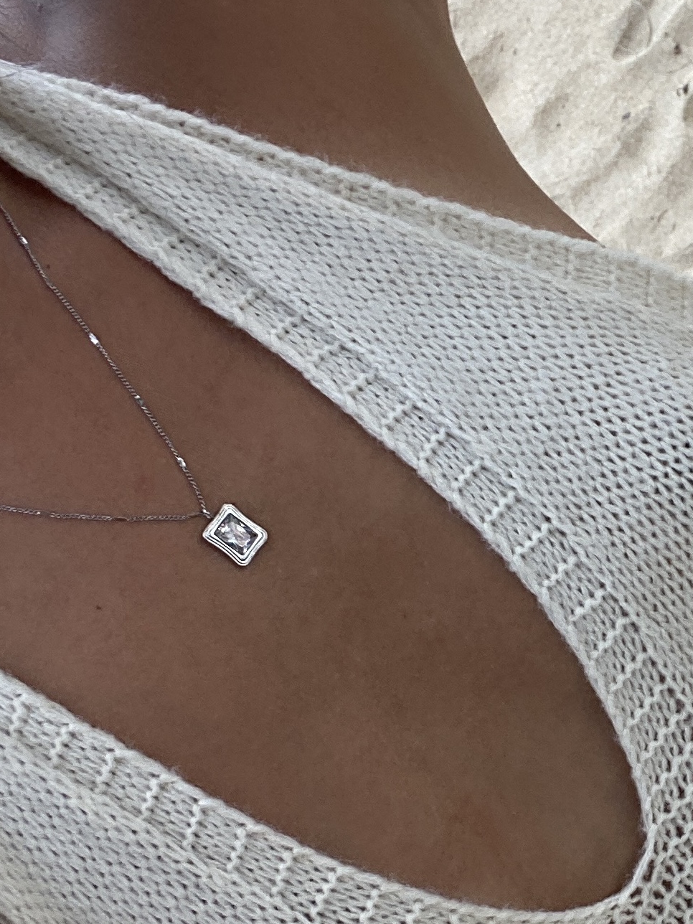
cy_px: 466
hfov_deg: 39.6
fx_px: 961
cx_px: 292
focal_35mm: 36
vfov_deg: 51.4
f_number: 2.2
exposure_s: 1/122
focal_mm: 2.71
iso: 25
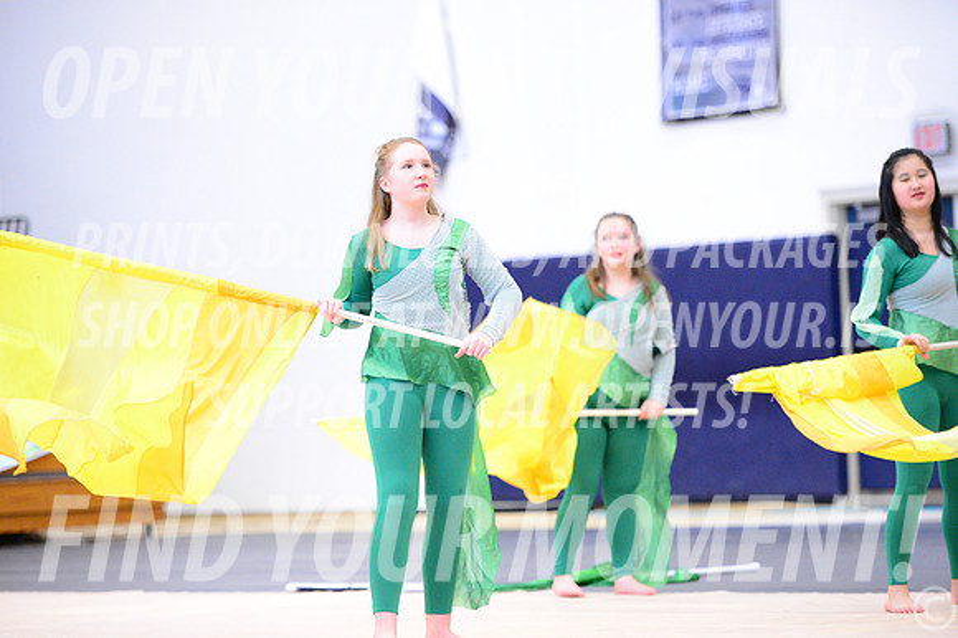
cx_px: 479
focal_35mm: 145
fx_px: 3856
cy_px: 319
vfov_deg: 9.5
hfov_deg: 14.2
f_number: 2.8
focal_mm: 145
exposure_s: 1/320
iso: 8000
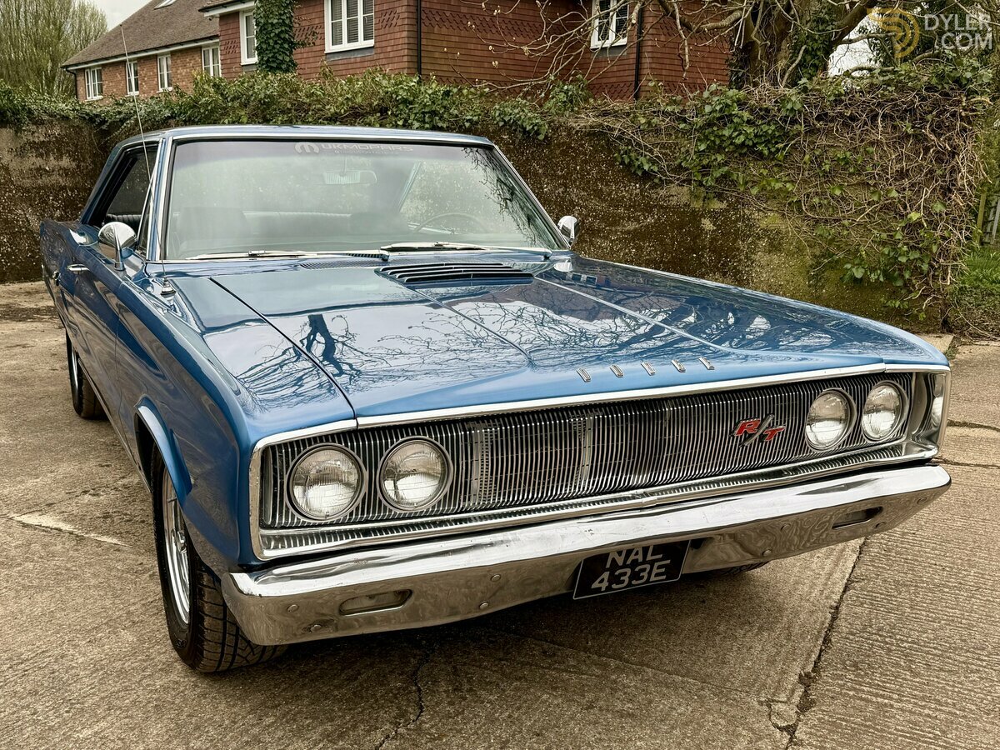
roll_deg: -2.1
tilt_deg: -11.0
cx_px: 500
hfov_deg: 71.6
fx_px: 693
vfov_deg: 56.8
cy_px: 375
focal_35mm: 24
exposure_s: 1/412
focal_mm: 6.76
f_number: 1.78
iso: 80
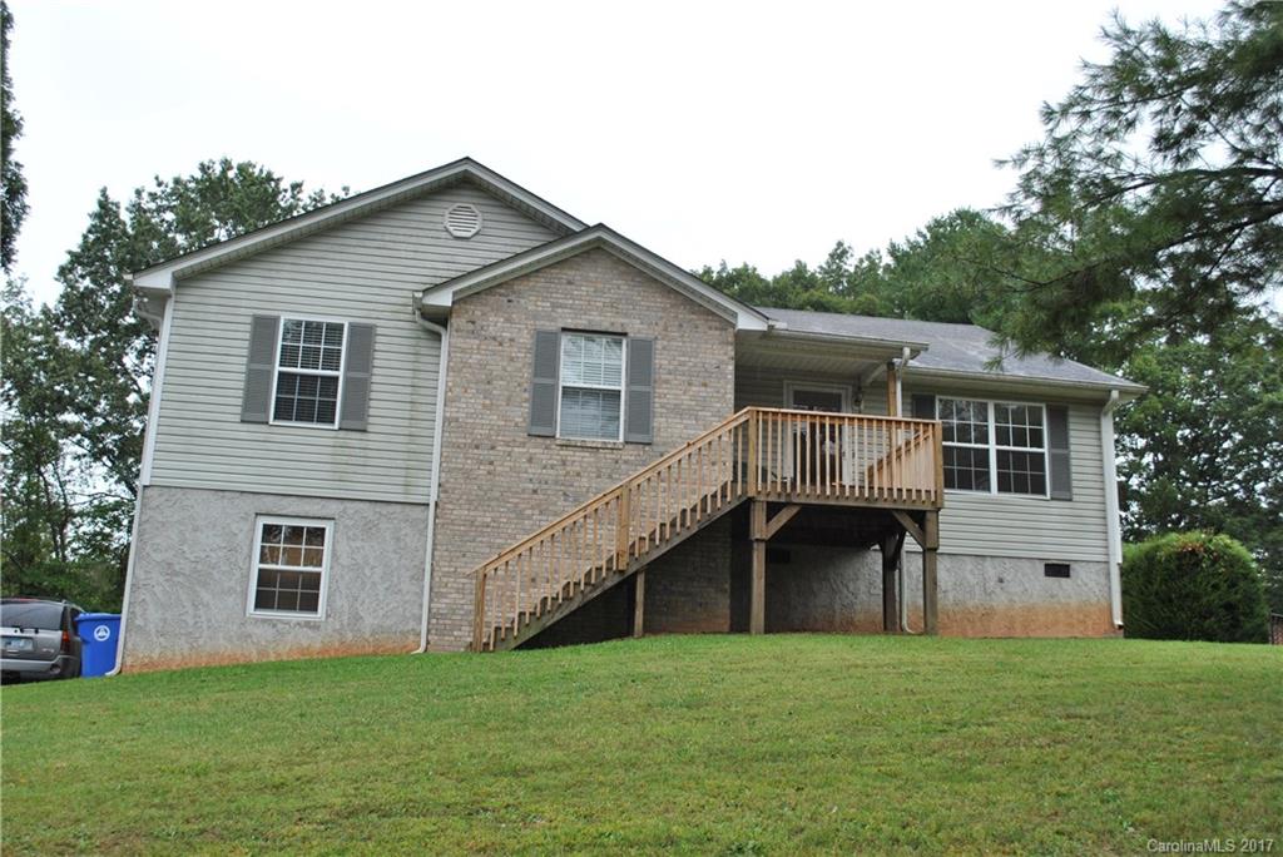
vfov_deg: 36.9
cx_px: 642
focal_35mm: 36
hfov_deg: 53.1
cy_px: 428
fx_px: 1284
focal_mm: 24
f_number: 5.6
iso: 200
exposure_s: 1/160
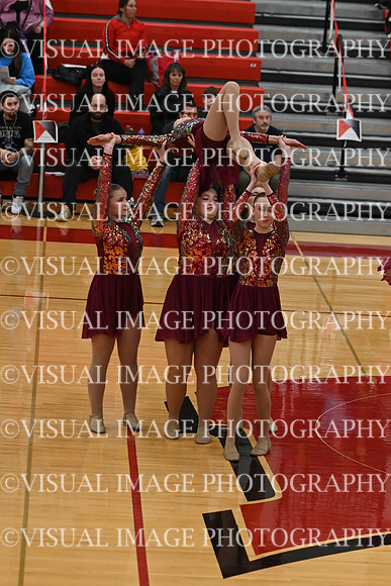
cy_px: 293
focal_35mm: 165
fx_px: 2686
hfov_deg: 8.3
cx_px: 196
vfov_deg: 12.4
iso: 3200
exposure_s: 1/400
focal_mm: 110
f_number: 4
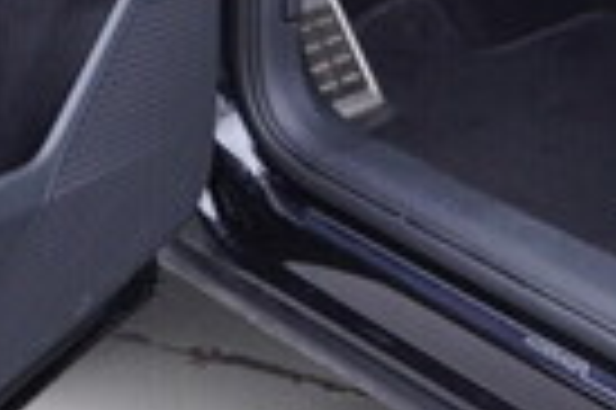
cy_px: -313
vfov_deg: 9.0
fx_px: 2478
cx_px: 256
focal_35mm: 145
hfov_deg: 14.2
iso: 125
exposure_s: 1/40
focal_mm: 24
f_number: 2.8
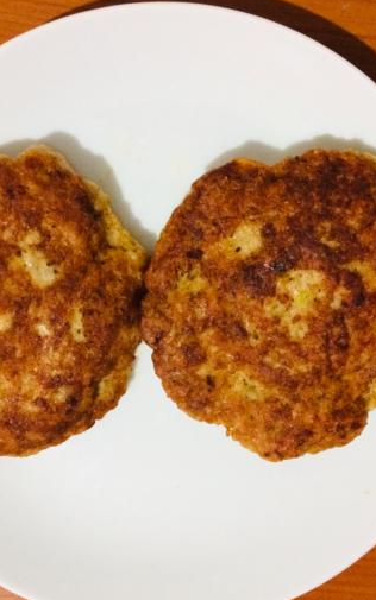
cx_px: 162
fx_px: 688
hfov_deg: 30.5
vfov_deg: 47.2
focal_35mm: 42
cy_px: 302
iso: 250
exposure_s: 1/17
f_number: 2.2
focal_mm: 4.15
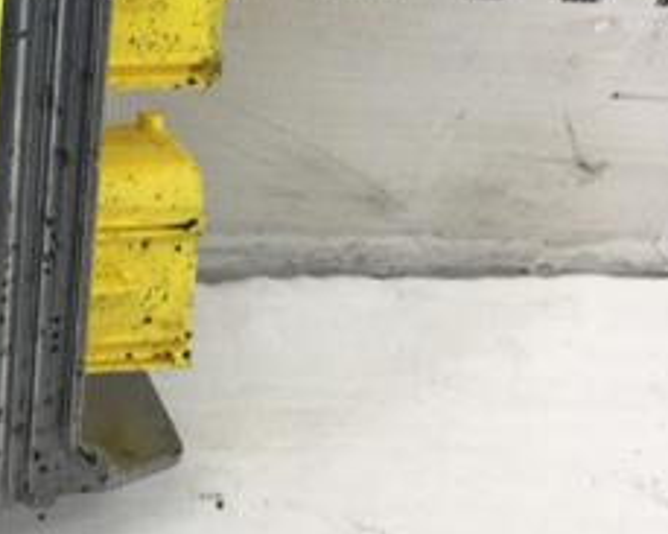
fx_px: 1561
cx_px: -175
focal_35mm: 79
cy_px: 166
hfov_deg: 22.0
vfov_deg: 19.3
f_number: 2.2
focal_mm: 4.15
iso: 25
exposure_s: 1/50
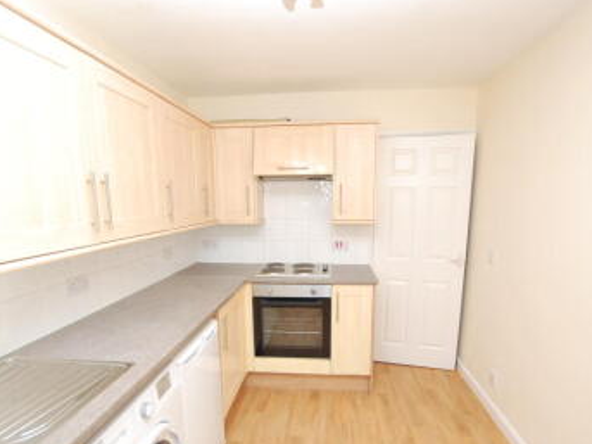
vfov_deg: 65.3
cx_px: 295
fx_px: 342
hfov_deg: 81.8
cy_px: 269
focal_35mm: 20
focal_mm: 10
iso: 100
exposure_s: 1/60
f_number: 4
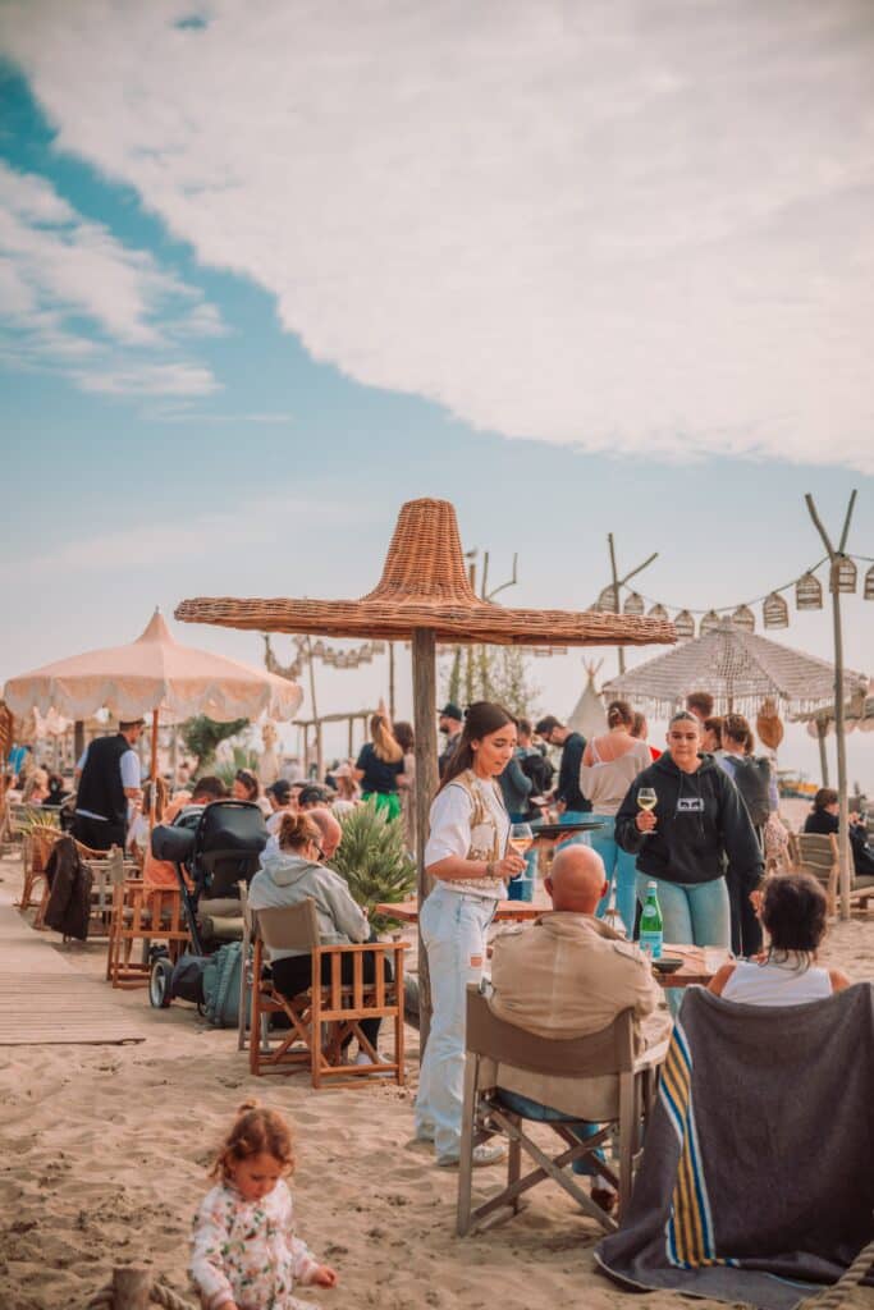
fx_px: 2220
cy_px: 655
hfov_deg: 22.3
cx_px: 437
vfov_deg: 32.9
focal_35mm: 61
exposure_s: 1/2500
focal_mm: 61
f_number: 2.8
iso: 100
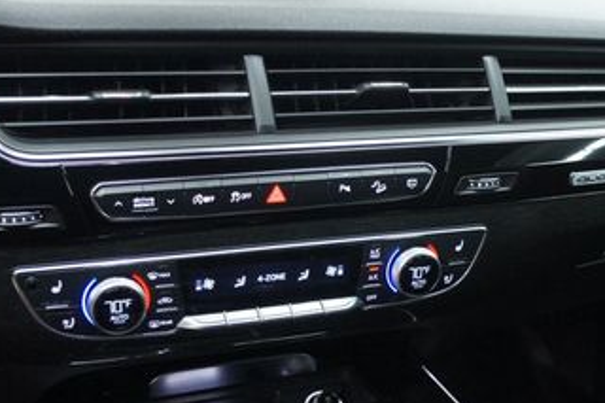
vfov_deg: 24.9
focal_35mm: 54
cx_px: 492
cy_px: 274
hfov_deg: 35.6
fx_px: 907
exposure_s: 1/25
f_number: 3.5
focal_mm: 18
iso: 1600
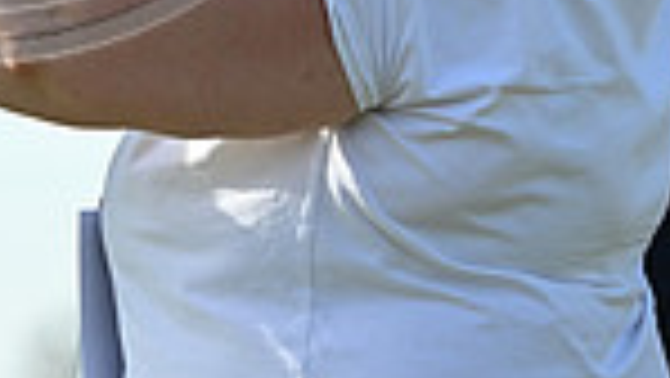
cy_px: -461
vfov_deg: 2.6
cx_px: -90
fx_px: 8390
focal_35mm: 472
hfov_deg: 4.6
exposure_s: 1/1250
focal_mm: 116
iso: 280
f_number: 5
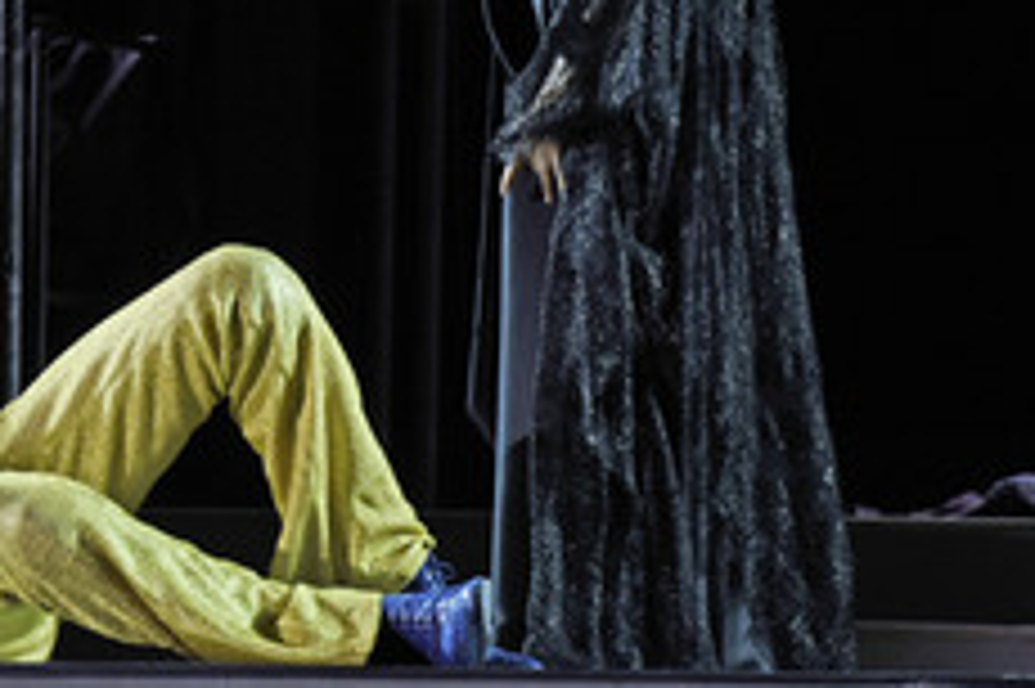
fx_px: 6205
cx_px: 74
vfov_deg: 6.3
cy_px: 54
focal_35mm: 216
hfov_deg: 9.5
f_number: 6.3
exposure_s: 1/125
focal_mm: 110
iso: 1000
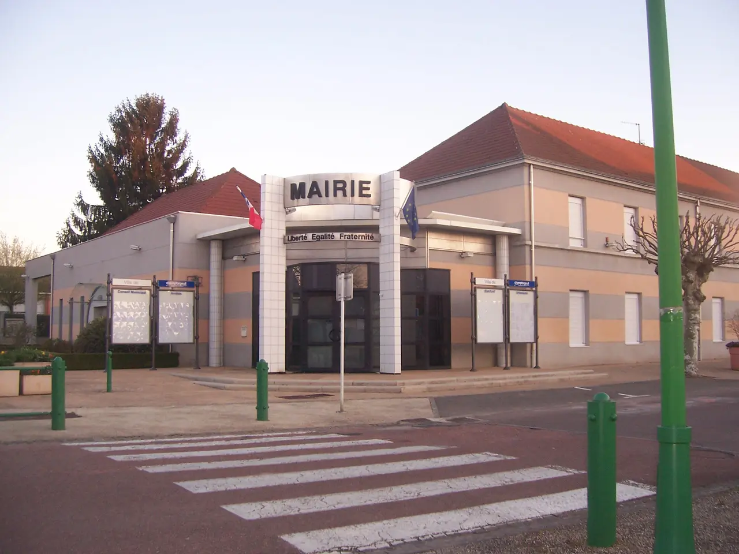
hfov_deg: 51.4
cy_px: 277
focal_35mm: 36
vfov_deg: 39.7
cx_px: 370
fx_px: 769
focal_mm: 6
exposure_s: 1/90
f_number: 3
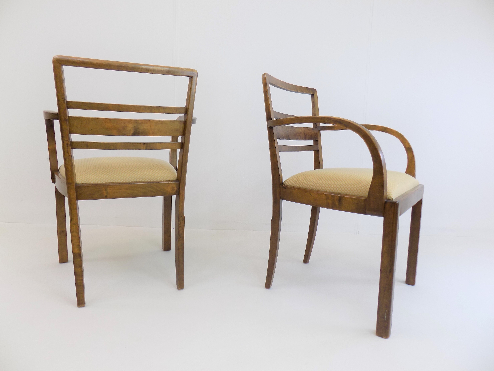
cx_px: 240
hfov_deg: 71.6
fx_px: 343
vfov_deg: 56.8
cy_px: 180
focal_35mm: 24
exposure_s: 1/50
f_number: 3.1
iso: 80
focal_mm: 4
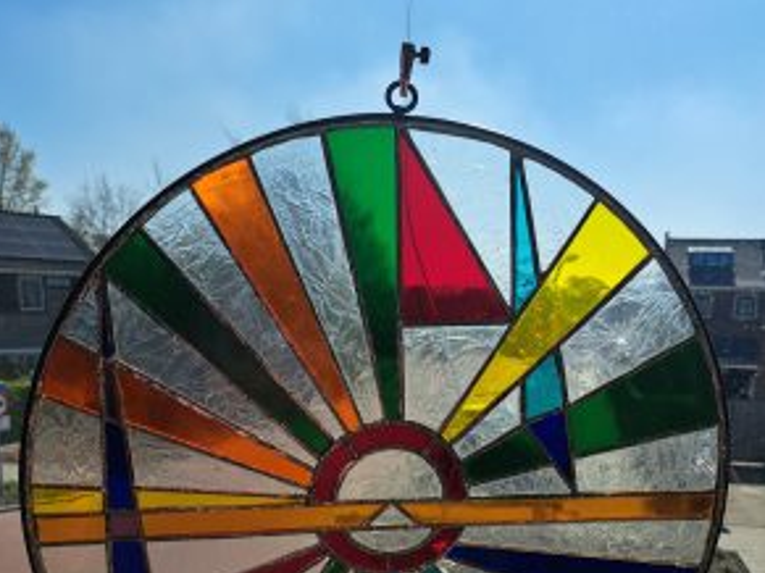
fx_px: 729
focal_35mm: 33
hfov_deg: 55.4
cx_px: 373
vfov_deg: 41.5
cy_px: 436
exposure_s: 1/1938
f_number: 1.8
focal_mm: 5.23
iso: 50
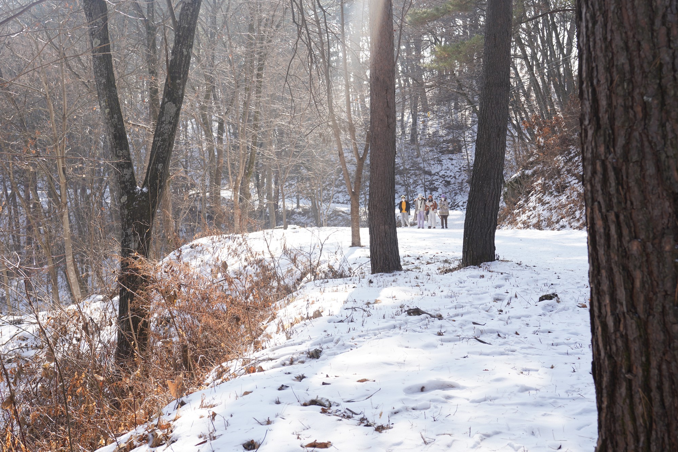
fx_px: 942
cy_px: 226
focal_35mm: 50
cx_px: 339
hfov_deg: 39.6
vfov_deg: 27.0
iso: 200
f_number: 9
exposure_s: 1/100
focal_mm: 50
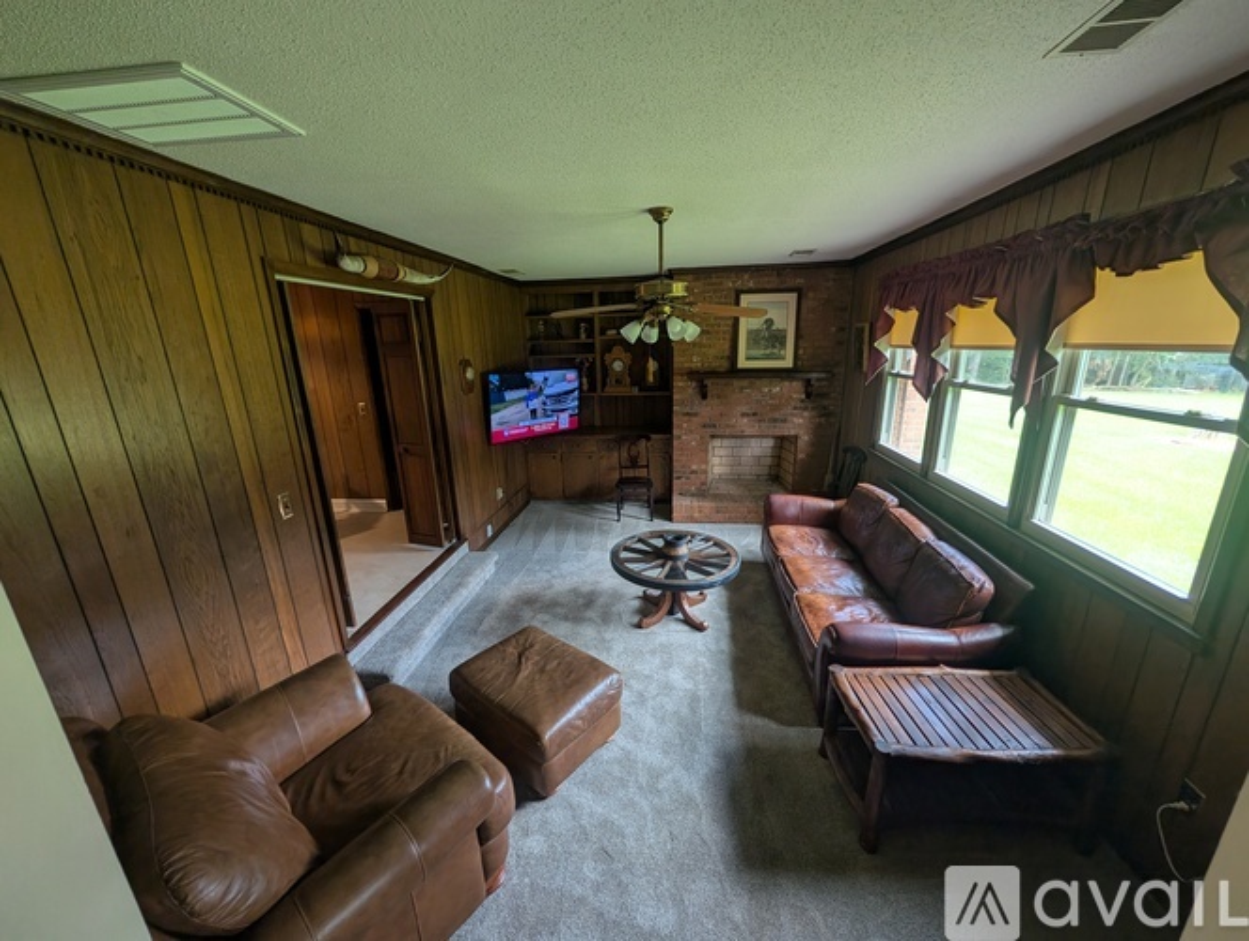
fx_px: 434
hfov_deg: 110.5
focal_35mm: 12
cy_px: 470
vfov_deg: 94.6
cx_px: 624
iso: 65
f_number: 1.7
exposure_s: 1/44
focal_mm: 2.02
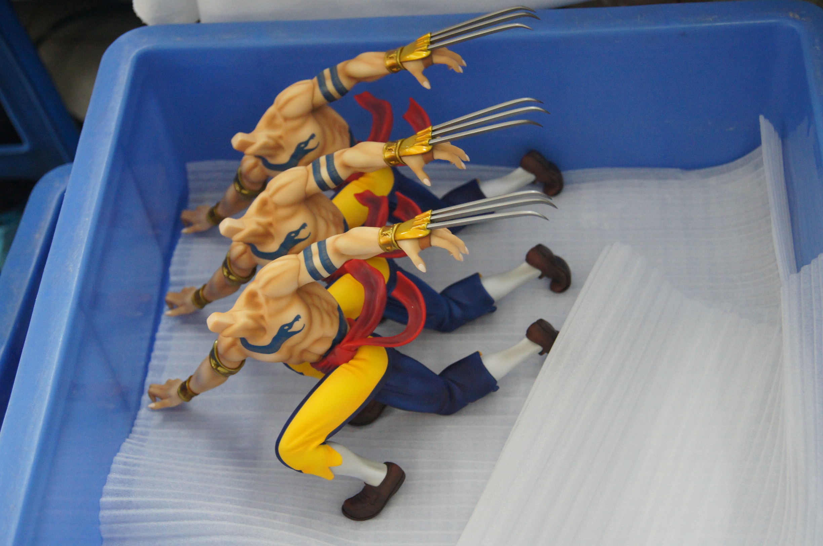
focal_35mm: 68
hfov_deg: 29.9
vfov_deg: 20.1
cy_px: 273
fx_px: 1541
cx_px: 412
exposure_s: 1/40
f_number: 5.6
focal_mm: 45
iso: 1600
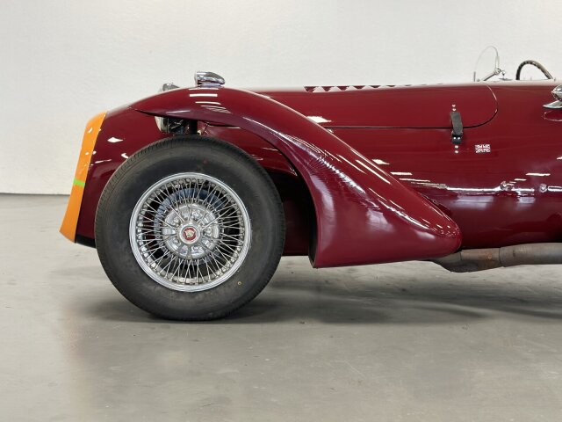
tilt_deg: -7.5
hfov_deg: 39.7
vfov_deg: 30.3
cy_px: 211
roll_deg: -0.2
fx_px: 779
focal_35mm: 48
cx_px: 281
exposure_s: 1/50
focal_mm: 6.86
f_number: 1.78
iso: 125
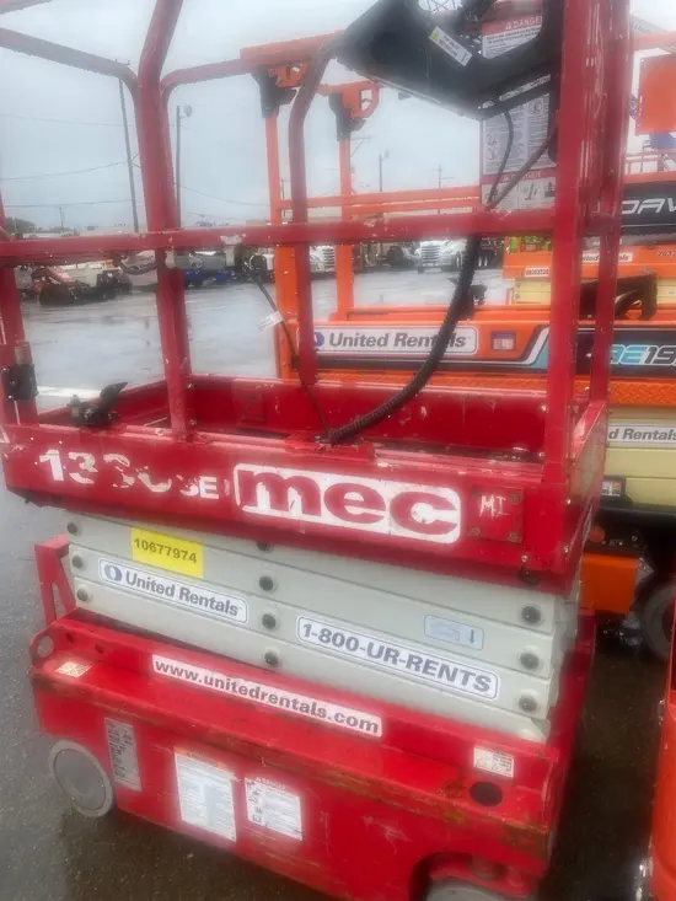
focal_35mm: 26
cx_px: 338
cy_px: 450
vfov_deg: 67.3
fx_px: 677
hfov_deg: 53.1
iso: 32
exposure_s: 1/666
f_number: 1.8
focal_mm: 4.25
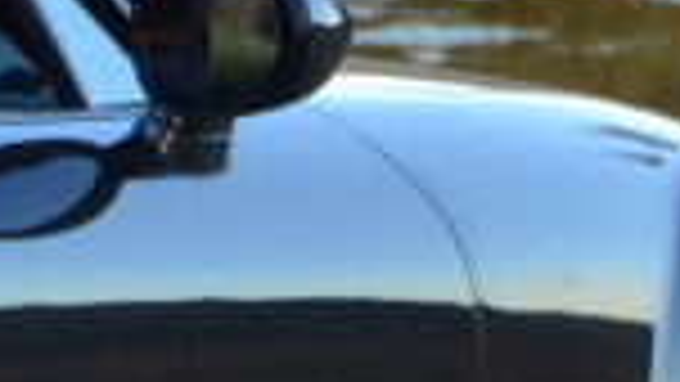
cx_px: -1130
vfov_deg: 1.5
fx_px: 14968
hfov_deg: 2.6
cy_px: 418
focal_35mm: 830
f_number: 5.6
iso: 500
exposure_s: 1/200
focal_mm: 78
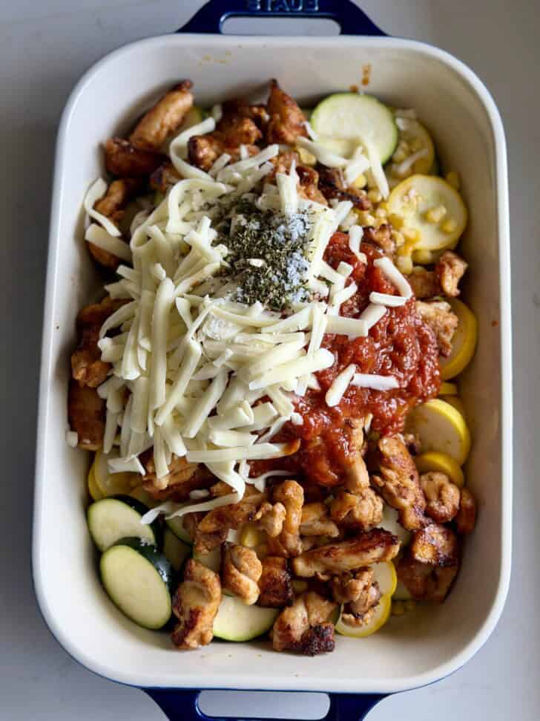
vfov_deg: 39.7
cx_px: 270
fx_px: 999
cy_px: 360
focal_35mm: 48
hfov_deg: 30.3
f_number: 1.8
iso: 80
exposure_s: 1/121
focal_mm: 6.8
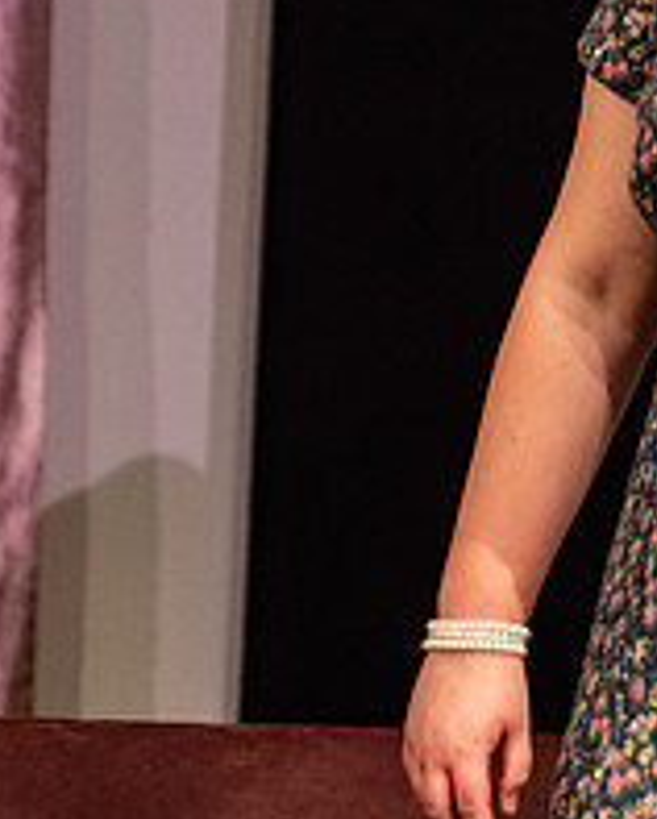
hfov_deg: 4.6
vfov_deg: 5.8
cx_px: 1110
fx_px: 8106
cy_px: 44
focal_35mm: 334
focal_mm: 80.4
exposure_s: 1/250
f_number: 3.2
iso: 2000
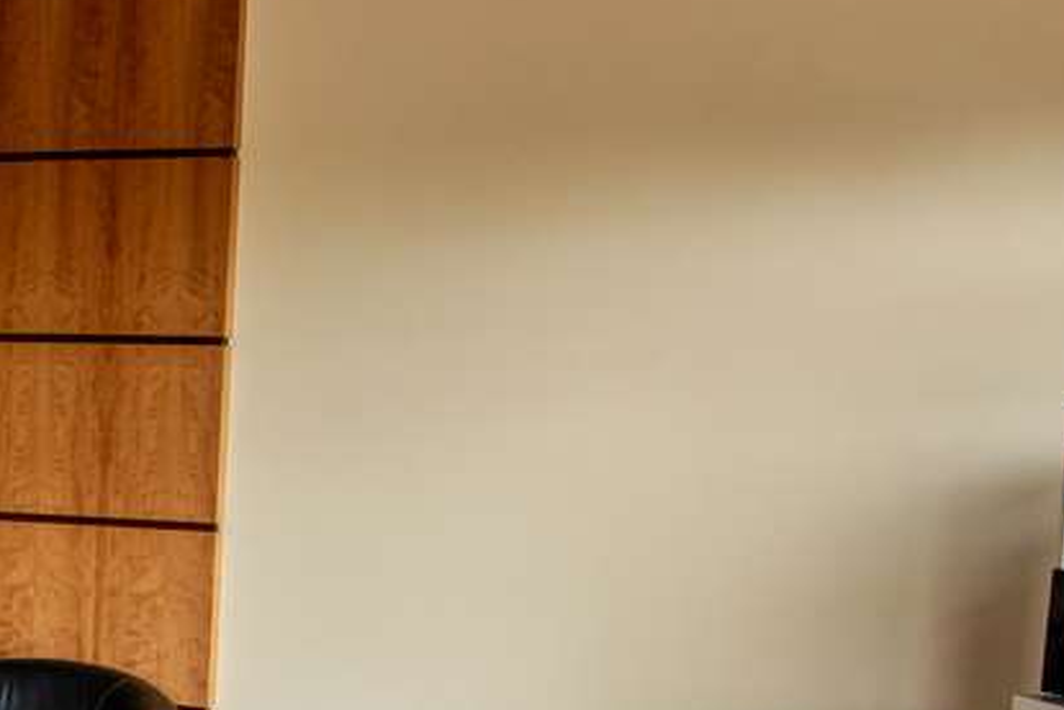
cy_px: 833
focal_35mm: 87
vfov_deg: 15.2
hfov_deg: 22.6
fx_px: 2571
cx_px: 28
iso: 1250
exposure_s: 1/8
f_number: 7.1
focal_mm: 24
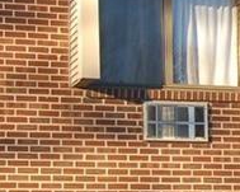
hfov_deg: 9.3
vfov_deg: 7.8
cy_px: 153
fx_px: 1406
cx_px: 444
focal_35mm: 198
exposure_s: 1/160
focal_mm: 26
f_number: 6.3
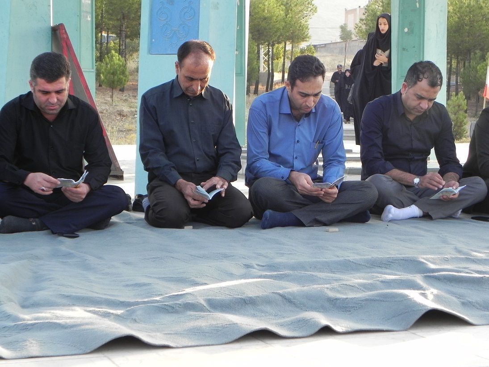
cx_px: 244
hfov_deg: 26.0
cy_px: 184
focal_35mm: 75
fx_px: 1059
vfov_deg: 19.6
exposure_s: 1/130
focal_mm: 13.4
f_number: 4
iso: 160
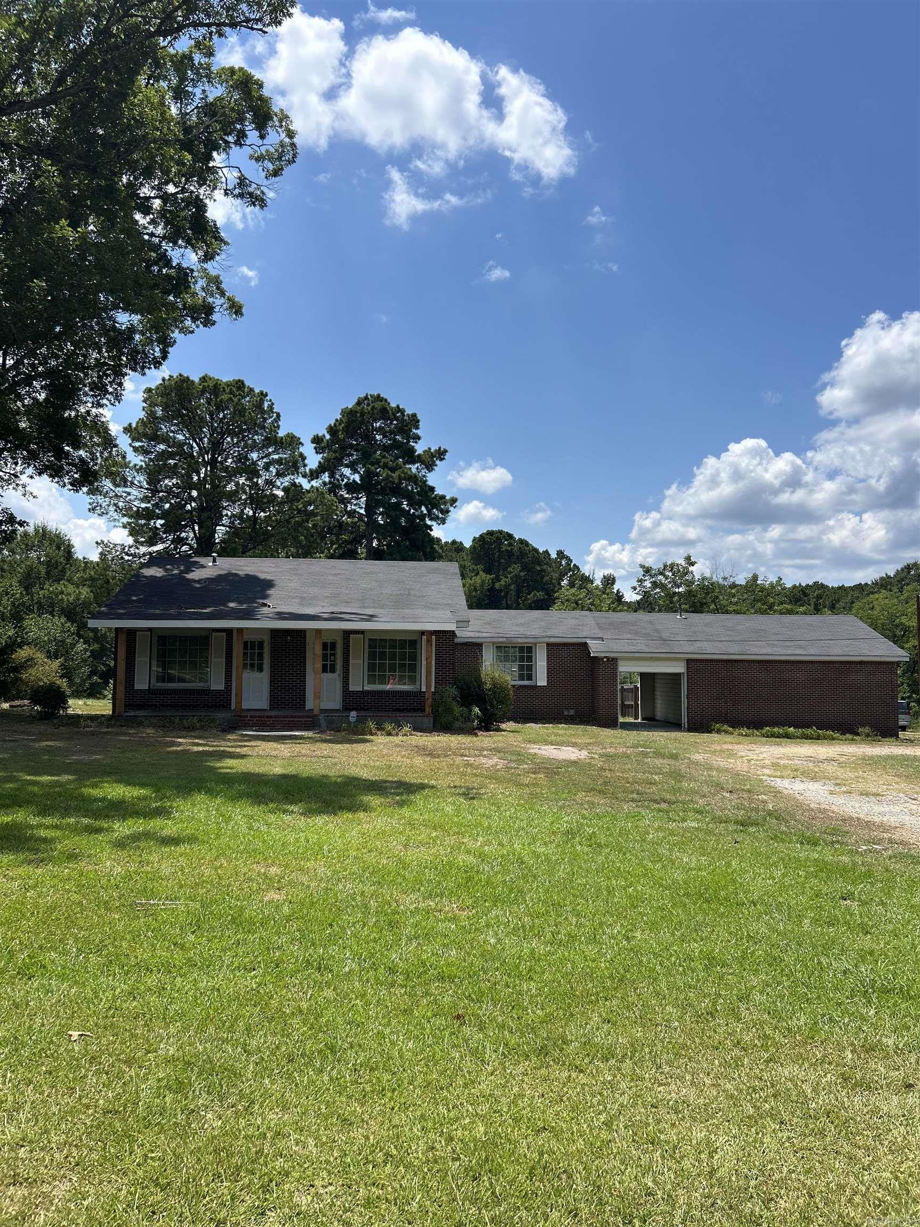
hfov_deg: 53.1
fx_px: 921
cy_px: 614
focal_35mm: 26
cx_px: 460
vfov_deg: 67.3
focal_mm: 5.7
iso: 50
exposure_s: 1/5587
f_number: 1.5
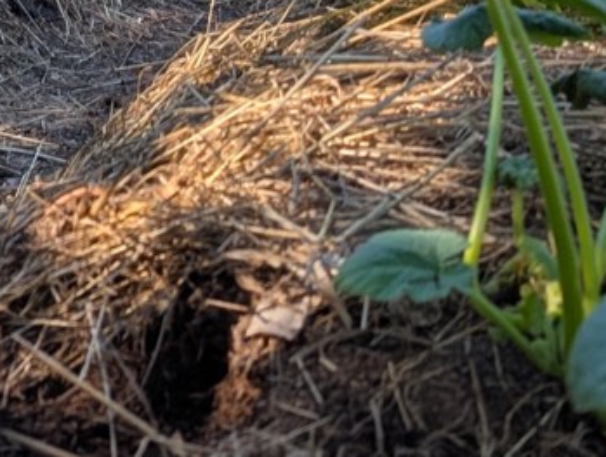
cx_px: -130
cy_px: -540
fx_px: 1929
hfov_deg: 17.0
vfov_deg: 11.7
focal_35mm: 110
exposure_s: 1/390
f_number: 1.68
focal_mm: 6.9
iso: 19
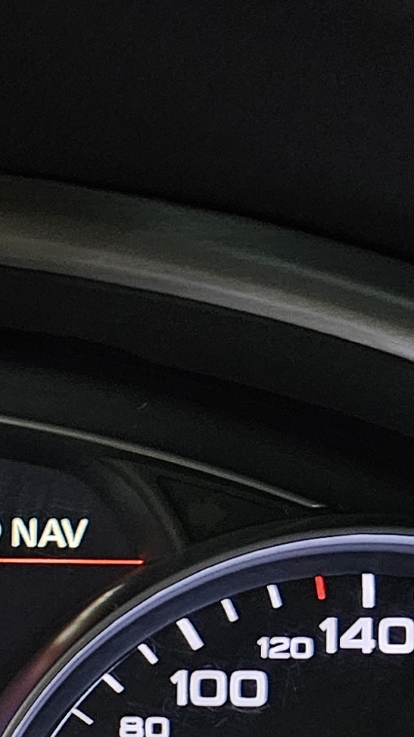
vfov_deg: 19.9
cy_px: 795
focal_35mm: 103
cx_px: -430
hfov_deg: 10.7
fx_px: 2011
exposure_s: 1/25
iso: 1000
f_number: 1.8
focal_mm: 5.4
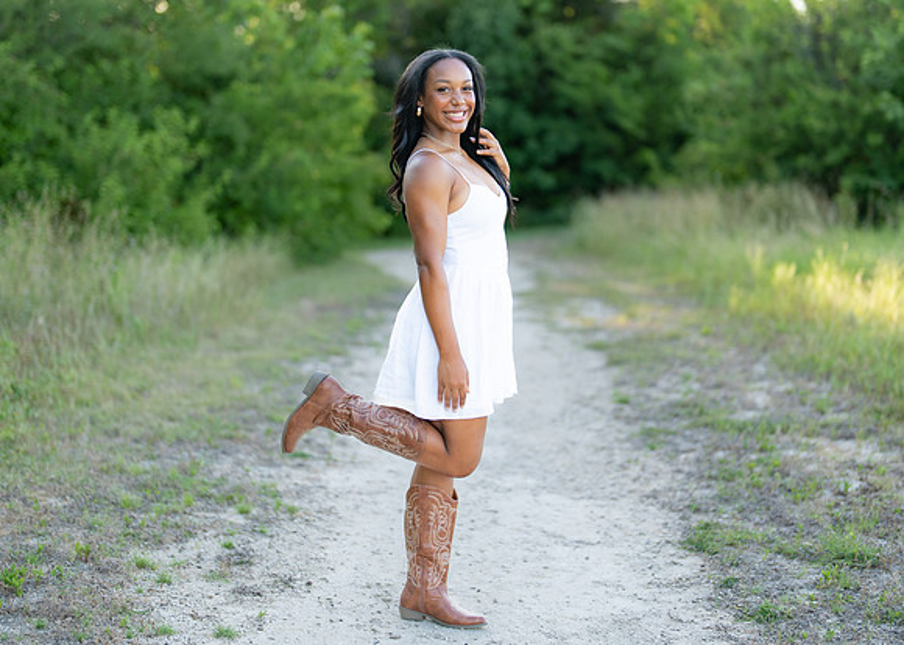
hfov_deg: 29.0
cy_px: 252
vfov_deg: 20.9
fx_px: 1744
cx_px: 483
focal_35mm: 68
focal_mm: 50
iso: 100
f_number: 1.2
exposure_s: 1/1000
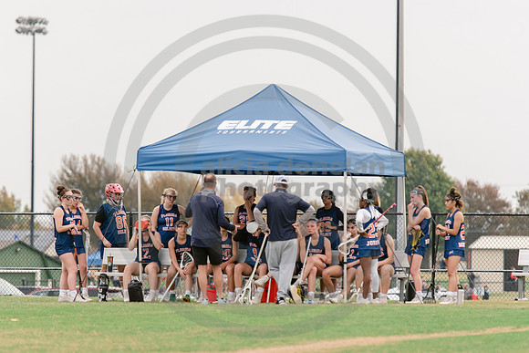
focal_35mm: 370
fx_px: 5440
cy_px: 225
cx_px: 241
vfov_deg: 3.7
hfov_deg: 5.6
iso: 250
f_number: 2.8
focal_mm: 200
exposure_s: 1/1250
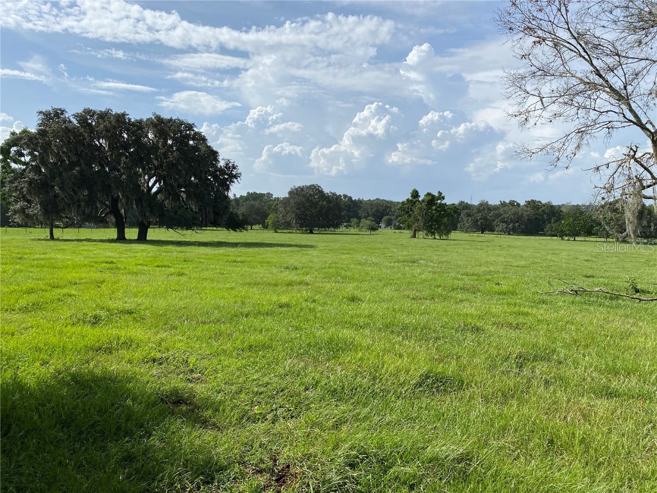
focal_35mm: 26
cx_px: 328
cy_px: 246
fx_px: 493
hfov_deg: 67.3
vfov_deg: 53.1
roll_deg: -2.0
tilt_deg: -4.9
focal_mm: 4.25
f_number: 1.8
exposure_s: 1/4274
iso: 32
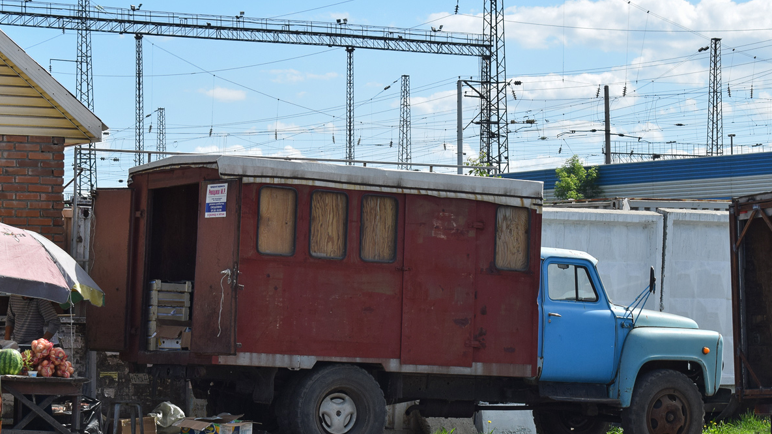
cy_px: 250
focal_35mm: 88
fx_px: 1791
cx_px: 389
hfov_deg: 24.3
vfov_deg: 13.8
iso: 200
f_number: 9
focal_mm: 55
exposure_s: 1/320
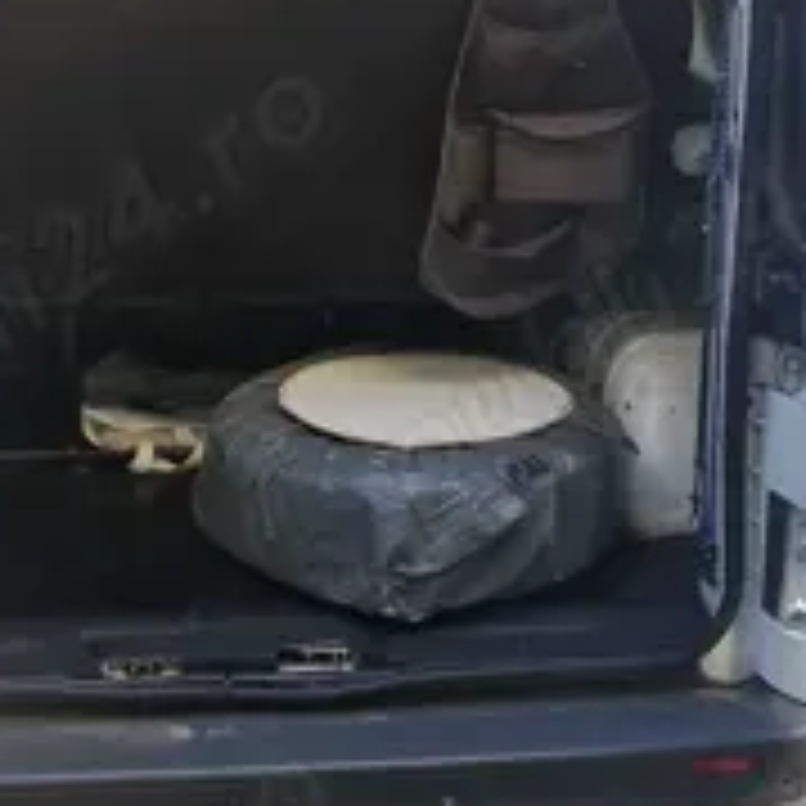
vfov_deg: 25.3
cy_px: 333
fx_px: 1791
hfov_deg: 25.3
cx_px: 351
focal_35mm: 68
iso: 100
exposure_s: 1/180
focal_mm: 5.54
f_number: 1.8
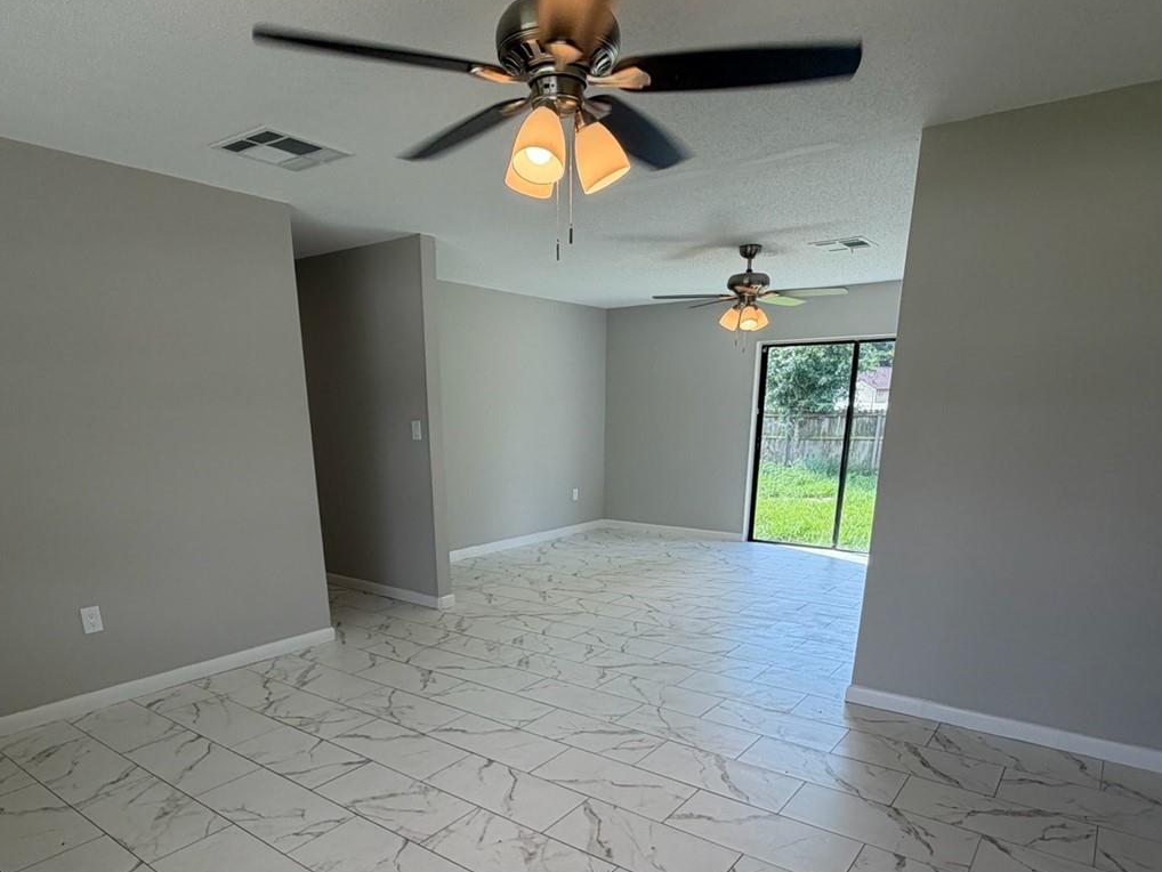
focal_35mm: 22
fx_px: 739
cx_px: 557
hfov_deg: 76.3
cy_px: 633
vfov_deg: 58.5
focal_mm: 2.22
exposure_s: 1/120
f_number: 2.2
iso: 64
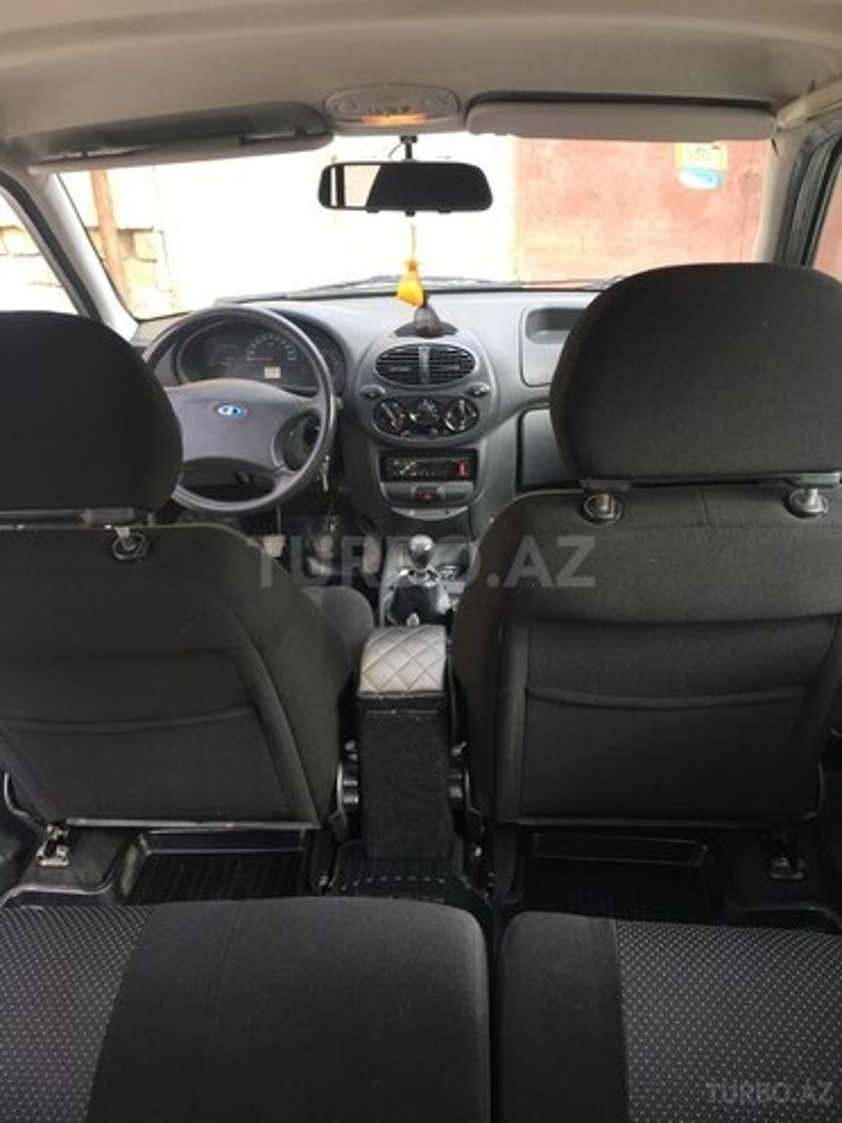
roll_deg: +3.9
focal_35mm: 29
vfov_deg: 61.7
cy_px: 562
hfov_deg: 48.2
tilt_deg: -24.4
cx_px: 421
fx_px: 941
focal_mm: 4.15
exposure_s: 1/100
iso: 32
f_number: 2.2
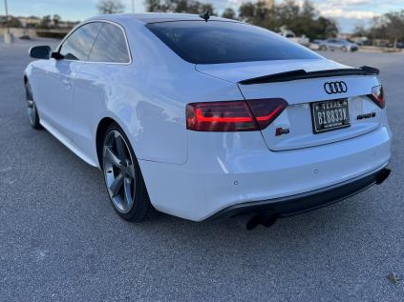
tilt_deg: -14.0
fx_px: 362
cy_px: 130
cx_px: 216
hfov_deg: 58.3
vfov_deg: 45.3
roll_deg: -1.4
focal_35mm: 31
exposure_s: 1/940
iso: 50
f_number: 1.5
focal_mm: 5.7
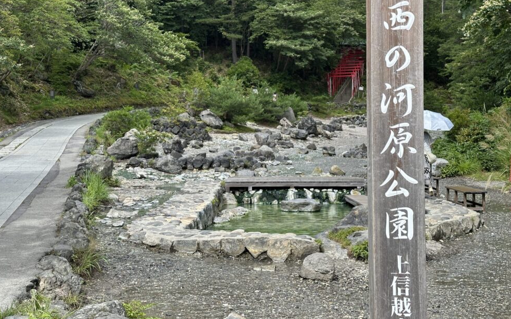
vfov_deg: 24.4
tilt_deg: +2.6
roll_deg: -0.2
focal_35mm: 53
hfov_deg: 38.2
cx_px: 263
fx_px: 738
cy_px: 129
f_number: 1.78
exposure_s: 1/1721
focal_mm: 6.86
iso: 64
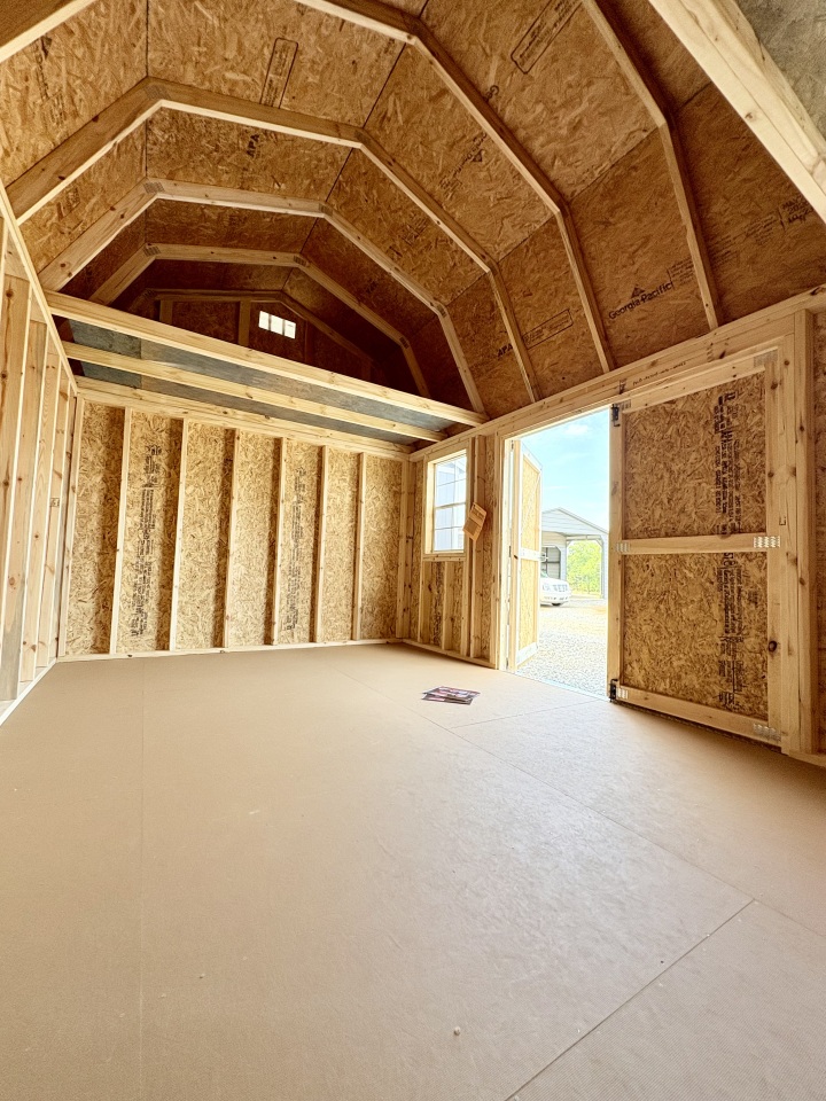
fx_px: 445
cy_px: 550
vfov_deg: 102.1
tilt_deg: +2.3
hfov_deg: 85.7
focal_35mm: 14
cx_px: 413
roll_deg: -1.0
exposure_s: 1/137
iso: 80
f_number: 2.2
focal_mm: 2.22
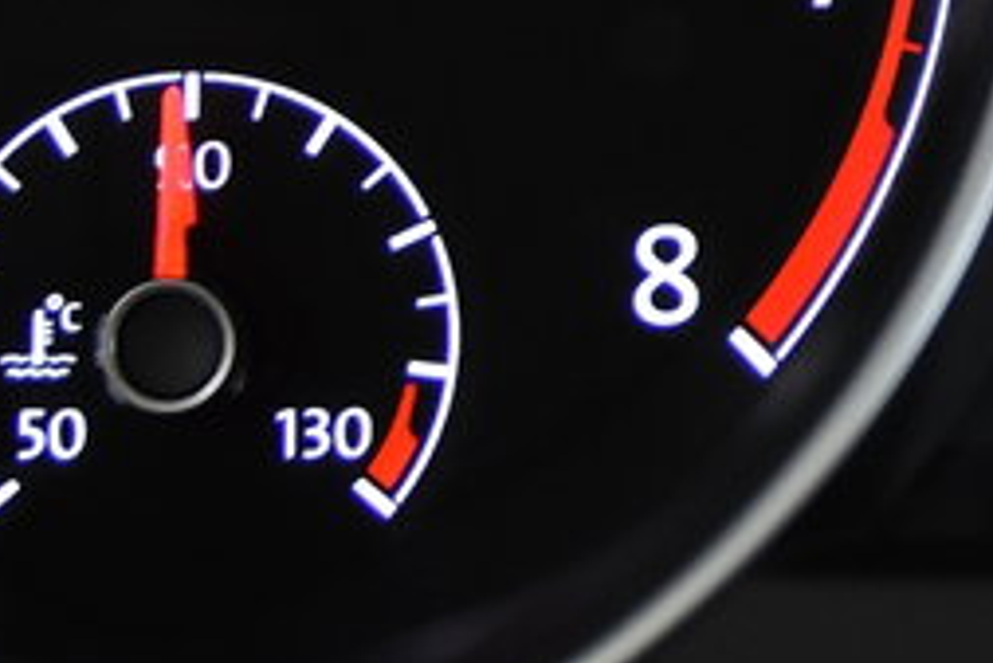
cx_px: 1574
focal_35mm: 182
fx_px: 5023
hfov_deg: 10.8
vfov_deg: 7.5
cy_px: -182
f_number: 3
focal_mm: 24
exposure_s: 1/40
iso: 1800
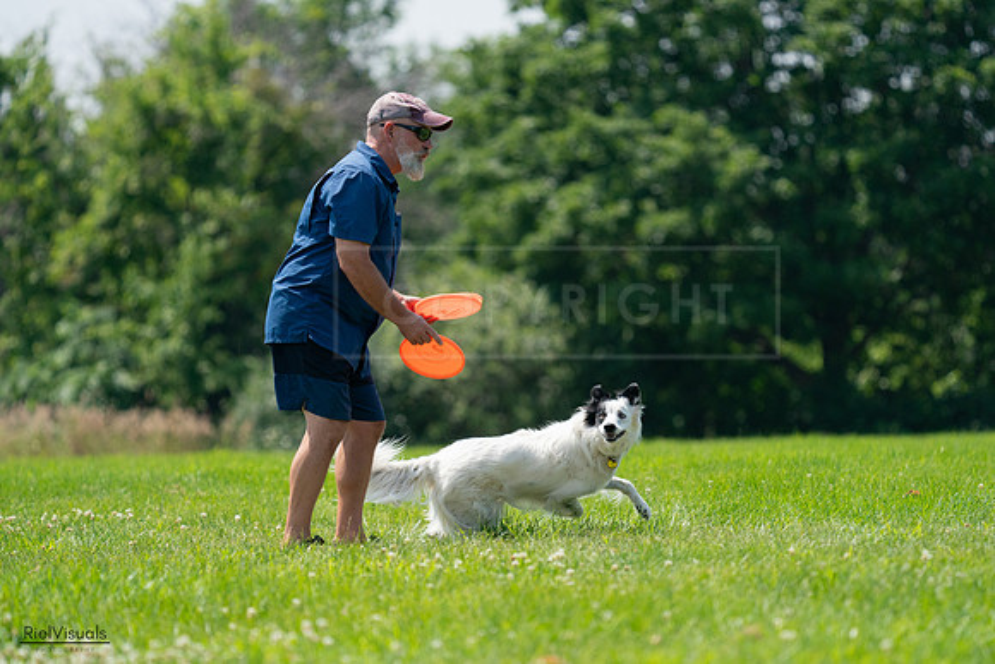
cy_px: 332
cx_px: 498
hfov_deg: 6.0
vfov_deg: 4.0
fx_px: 9510
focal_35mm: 344
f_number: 6.3
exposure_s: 1/4000
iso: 1250
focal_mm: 344
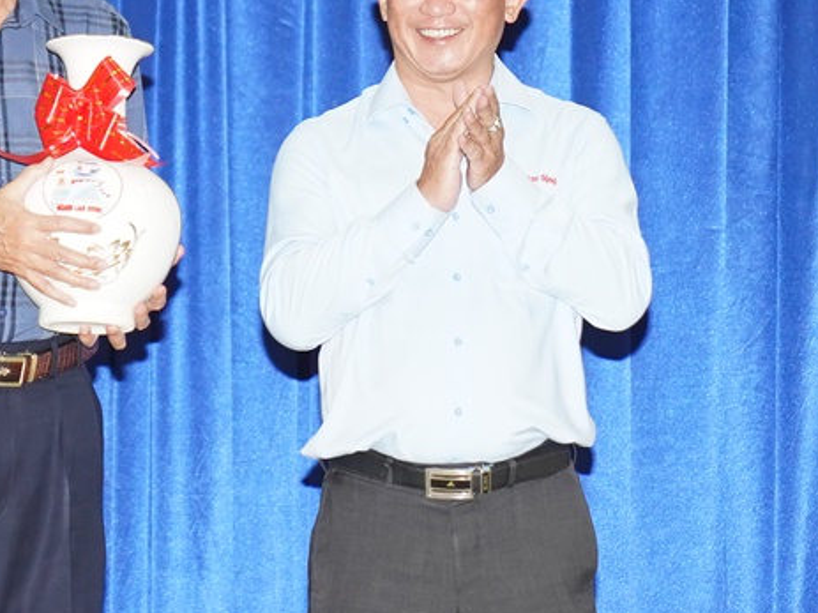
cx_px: 403
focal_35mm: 266
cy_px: 33
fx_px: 6284
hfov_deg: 7.4
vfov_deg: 5.6
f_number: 2.8
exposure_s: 1/200
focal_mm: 64
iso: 1000
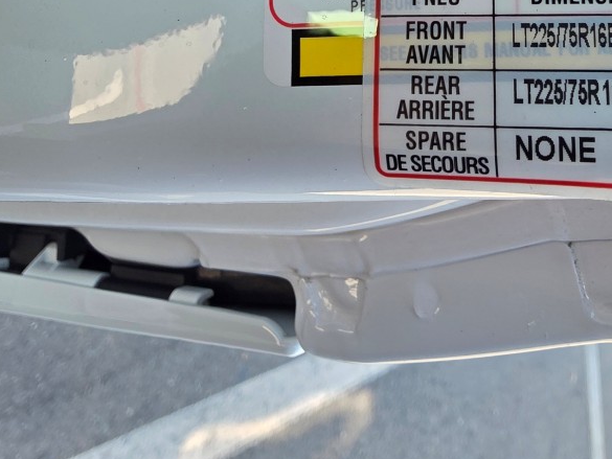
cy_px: -68
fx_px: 548
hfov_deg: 55.0
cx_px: 472
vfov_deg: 36.8
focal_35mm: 31
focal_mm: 2.2
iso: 50
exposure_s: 1/120
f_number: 1.9
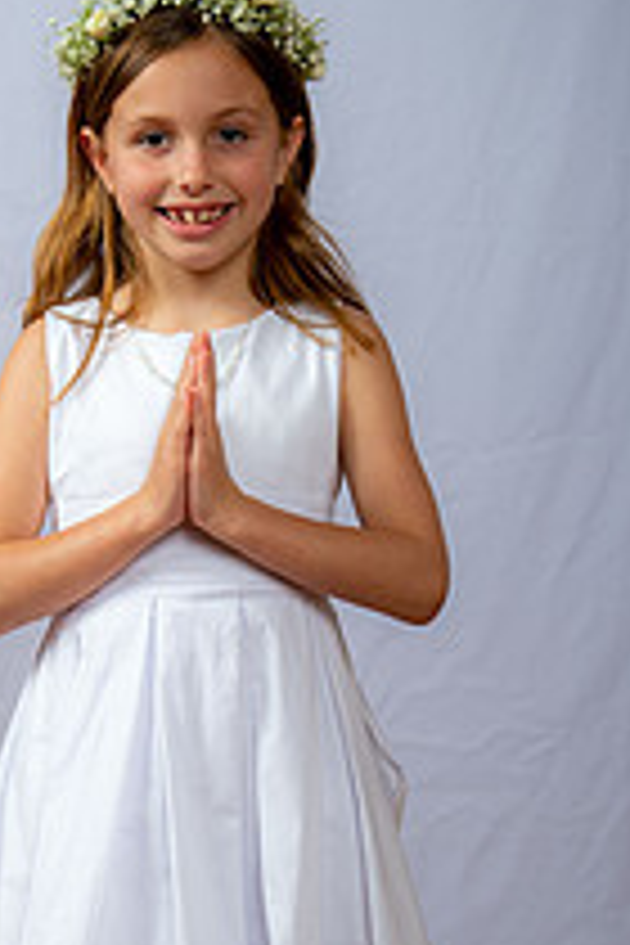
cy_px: 621
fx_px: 2809
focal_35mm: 107
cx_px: 200
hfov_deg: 12.8
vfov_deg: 19.0
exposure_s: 1/200
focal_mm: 50
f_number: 6.3
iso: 250
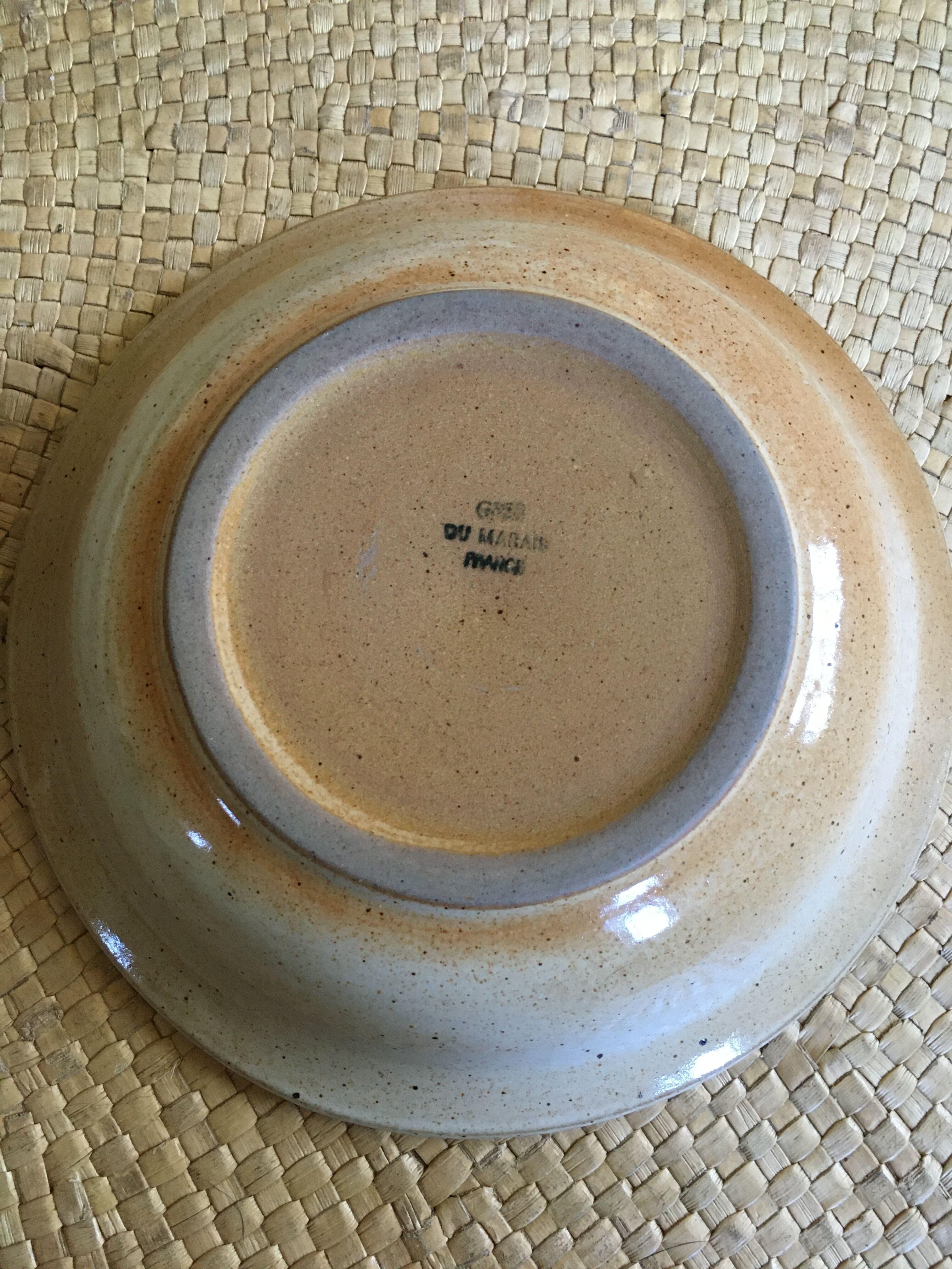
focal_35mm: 29
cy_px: 634
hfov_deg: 48.2
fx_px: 1063
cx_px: 476
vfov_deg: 61.7
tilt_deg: -78.6
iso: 200
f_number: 2.2
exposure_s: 1/33
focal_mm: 4.15
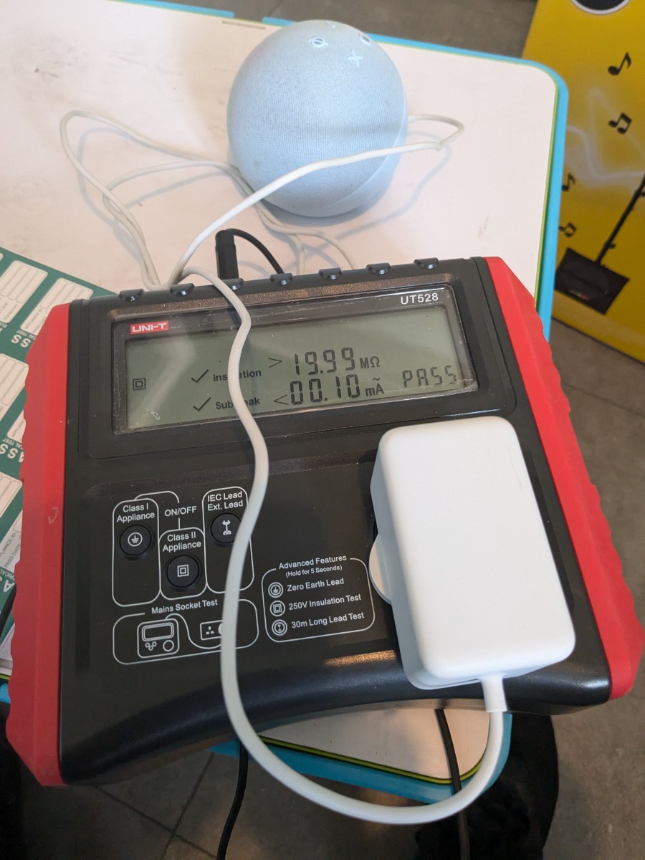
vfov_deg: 65.3
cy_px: 430
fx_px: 671
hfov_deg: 51.4
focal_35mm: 27
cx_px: 322
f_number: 1.73
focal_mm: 4.38
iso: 734
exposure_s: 1/99.9
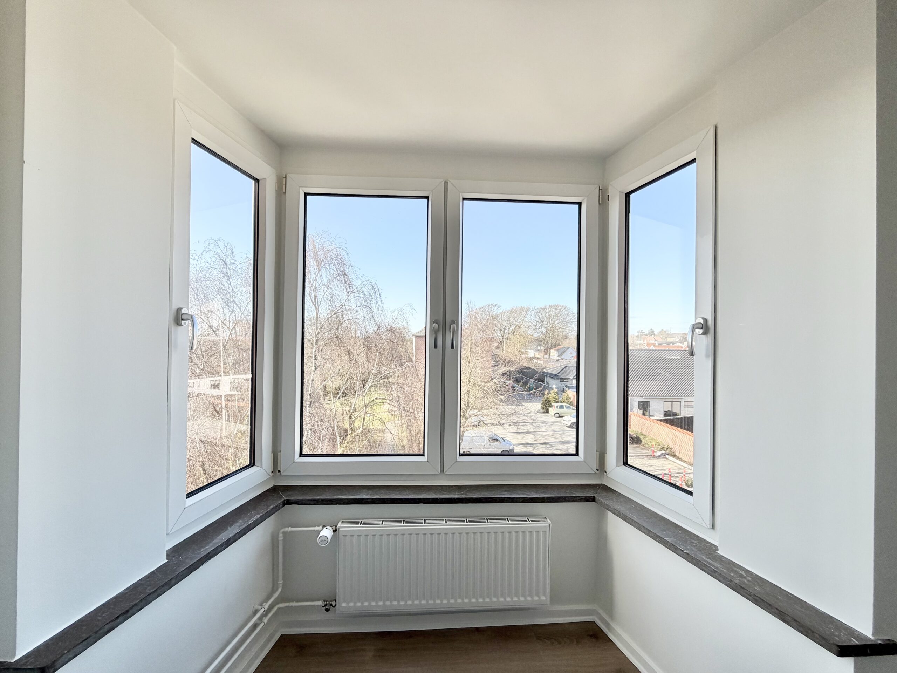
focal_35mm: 14
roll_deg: -0.3
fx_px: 363
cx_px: 448
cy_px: 336
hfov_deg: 102.1
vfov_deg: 85.7
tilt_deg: -0.4
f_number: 2.2
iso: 50
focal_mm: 2.22
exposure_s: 1/502
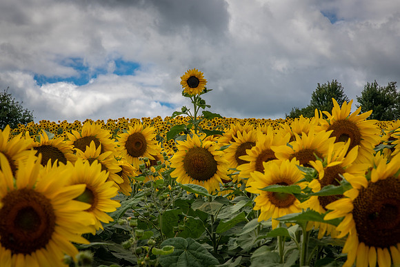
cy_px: 134
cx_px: 200
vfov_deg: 12.5
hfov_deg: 18.6
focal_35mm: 110
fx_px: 1222
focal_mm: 110
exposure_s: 1/250
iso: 400
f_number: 22
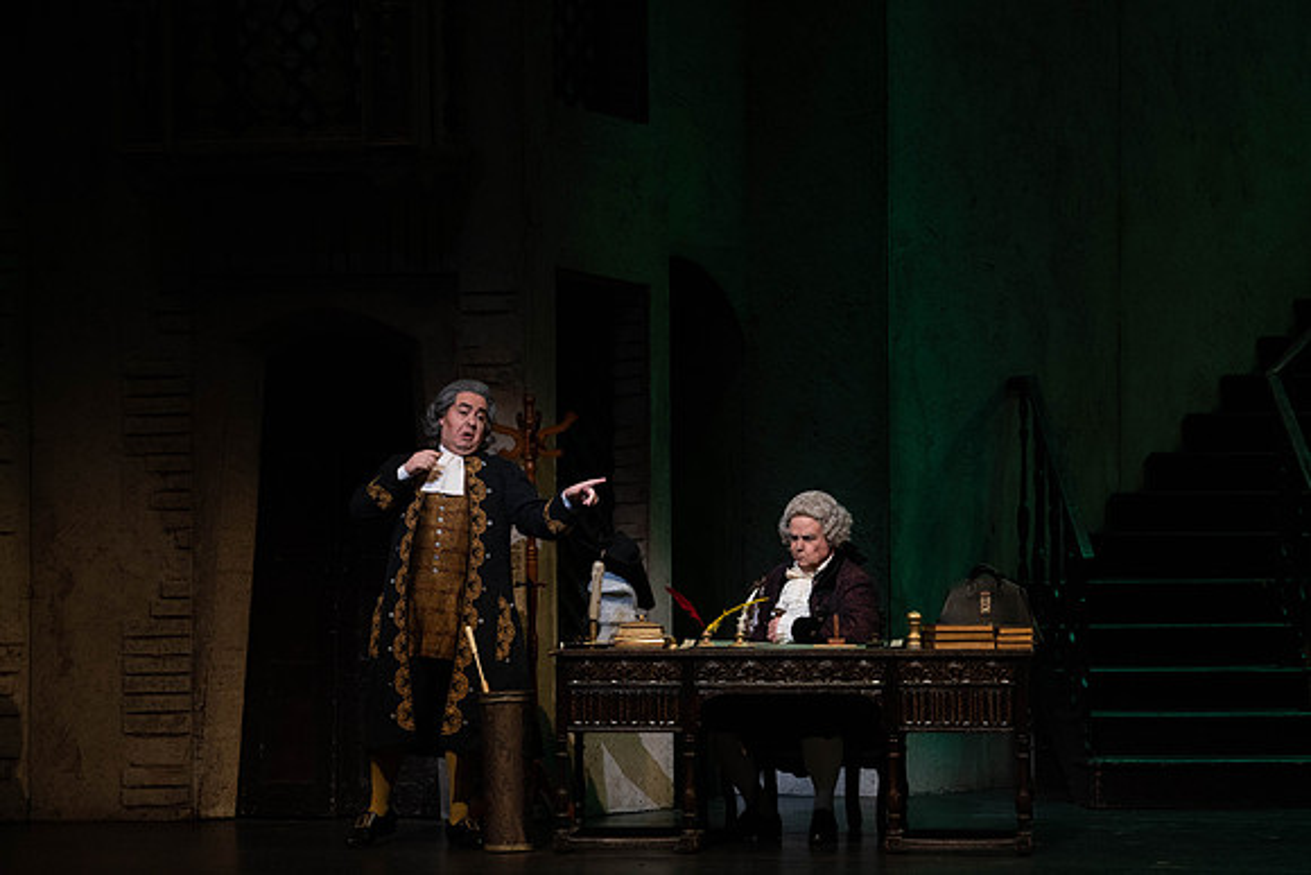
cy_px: 438
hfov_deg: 14.2
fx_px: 5245
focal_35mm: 144
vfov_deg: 9.5
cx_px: 656
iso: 3200
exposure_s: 1/250
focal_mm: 144
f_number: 9
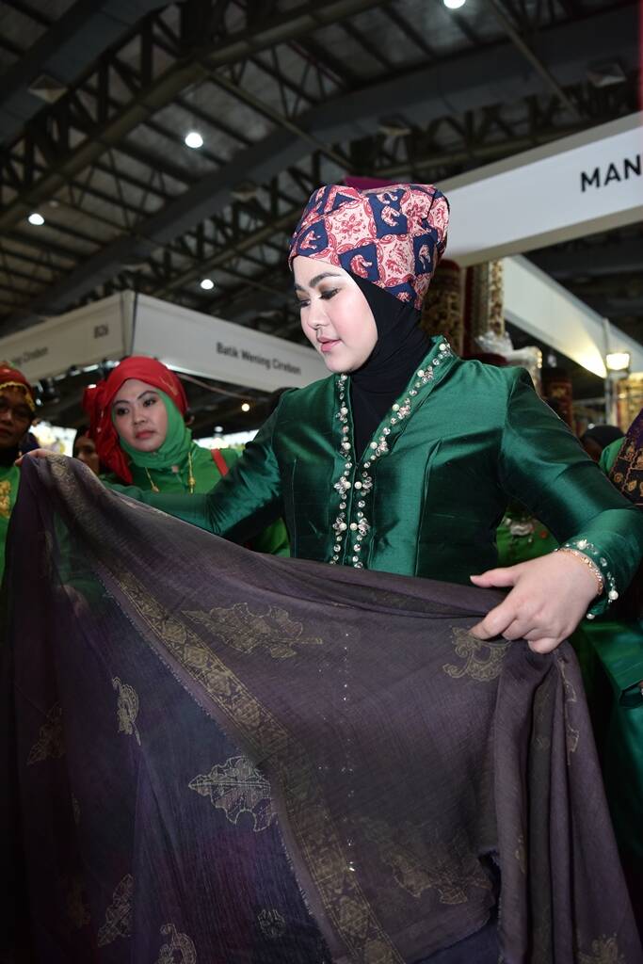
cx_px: 322
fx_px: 777
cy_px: 482
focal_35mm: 29
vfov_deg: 63.7
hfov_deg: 45.0
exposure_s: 1/125
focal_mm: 29
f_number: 3.5
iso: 640
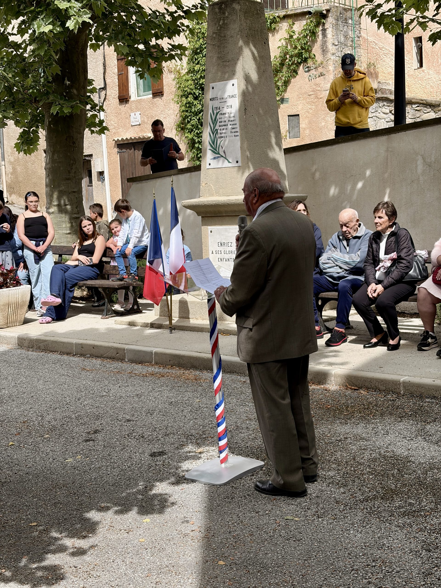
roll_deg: +2.0
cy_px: 294
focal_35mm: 52
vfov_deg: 36.8
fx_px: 883
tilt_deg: -5.5
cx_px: 220
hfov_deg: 28.0
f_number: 1.6
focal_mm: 5.96
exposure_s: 1/1453
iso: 32
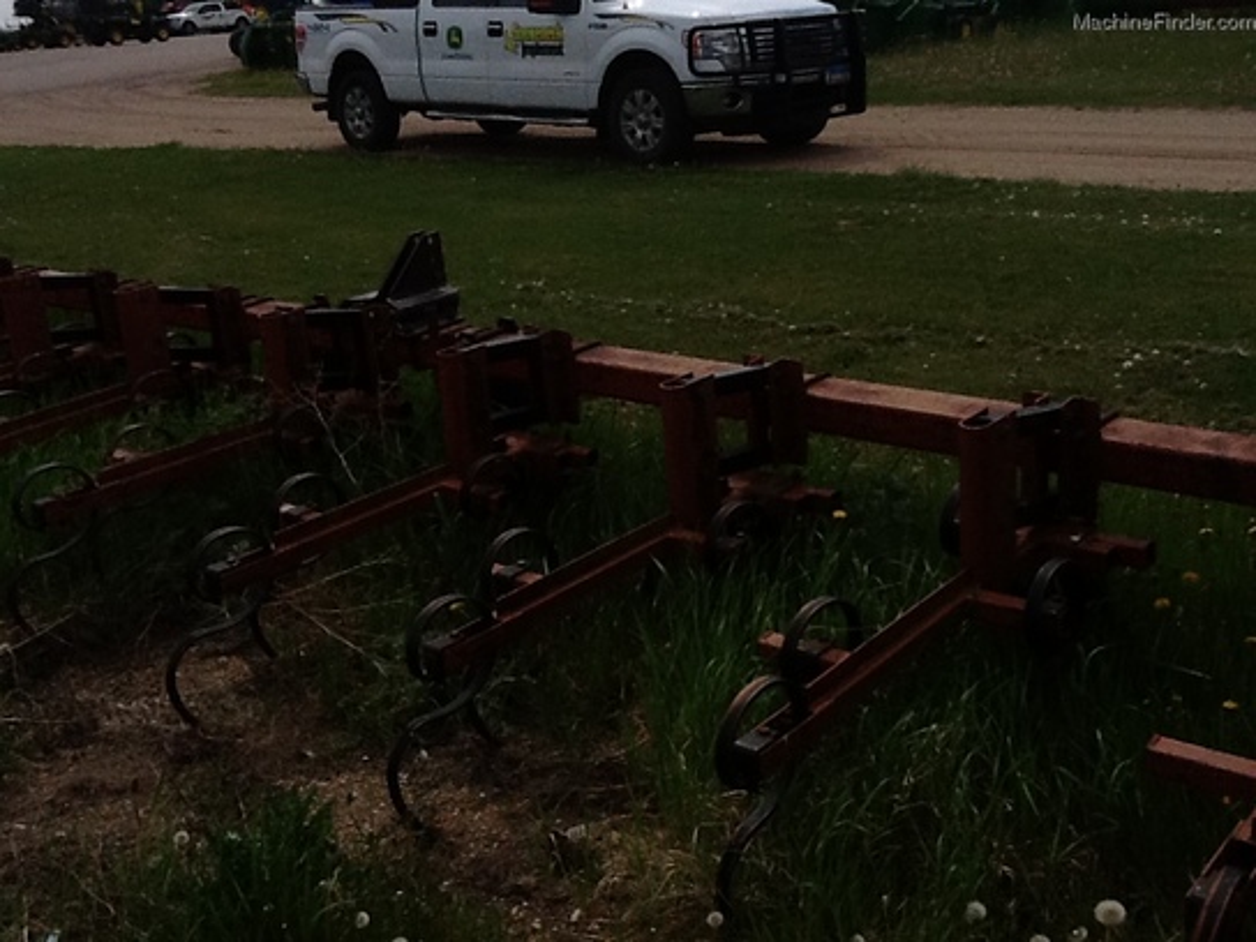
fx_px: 1161
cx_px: 628
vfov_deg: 44.2
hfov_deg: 56.8
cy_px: 471
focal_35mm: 32
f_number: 2.4
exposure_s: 1/3831
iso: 64
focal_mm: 2.03
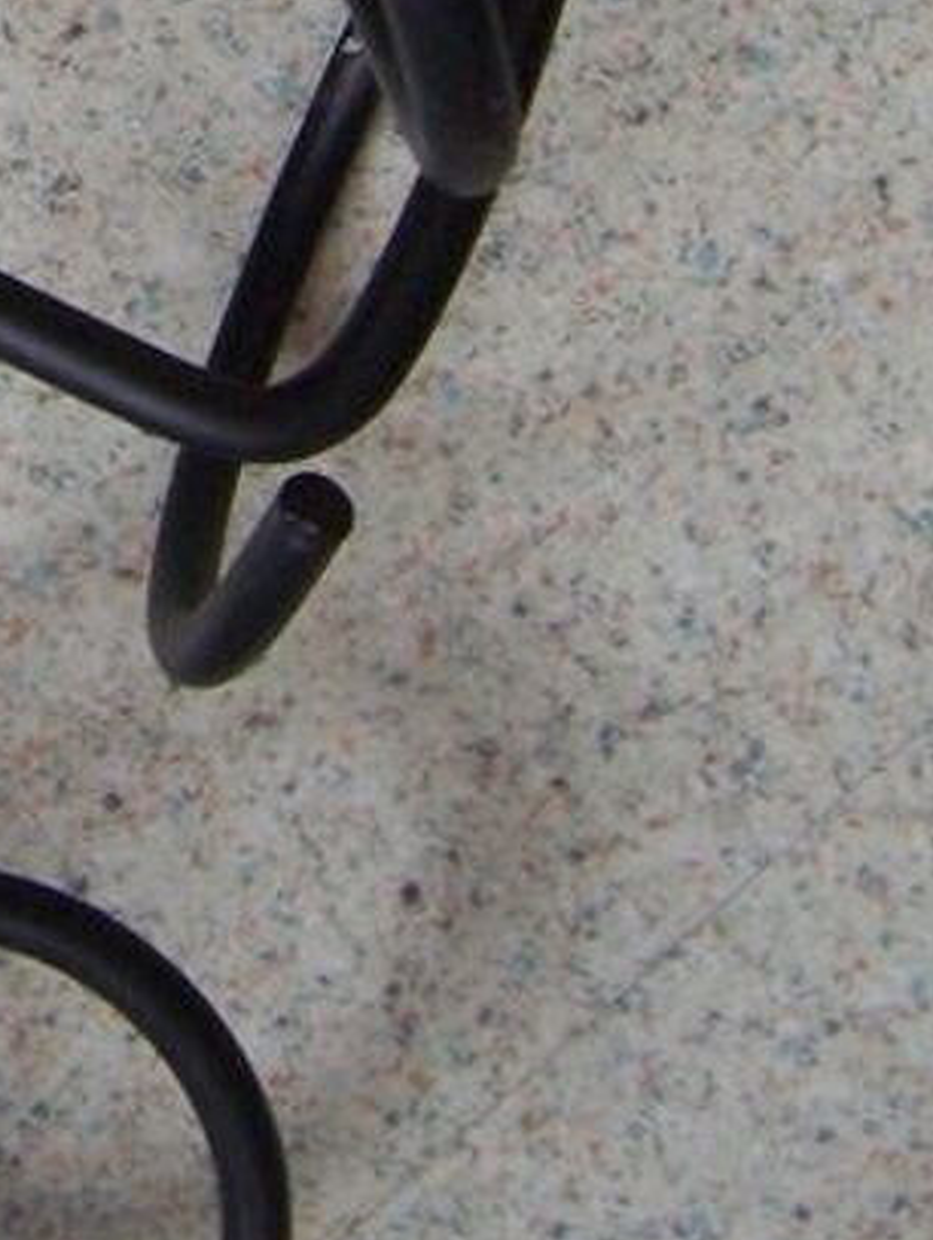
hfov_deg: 13.3
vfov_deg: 16.4
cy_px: -666
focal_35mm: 108
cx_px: -247
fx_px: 3875
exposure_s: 1/30
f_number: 3.4
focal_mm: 5.5
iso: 140
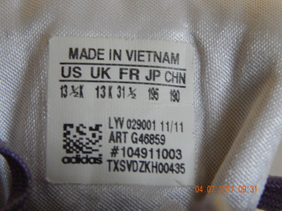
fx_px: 1075
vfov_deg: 11.2
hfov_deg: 14.9
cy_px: 106
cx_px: 141
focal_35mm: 132
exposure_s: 1/25
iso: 400
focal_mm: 23.4
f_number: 4.8
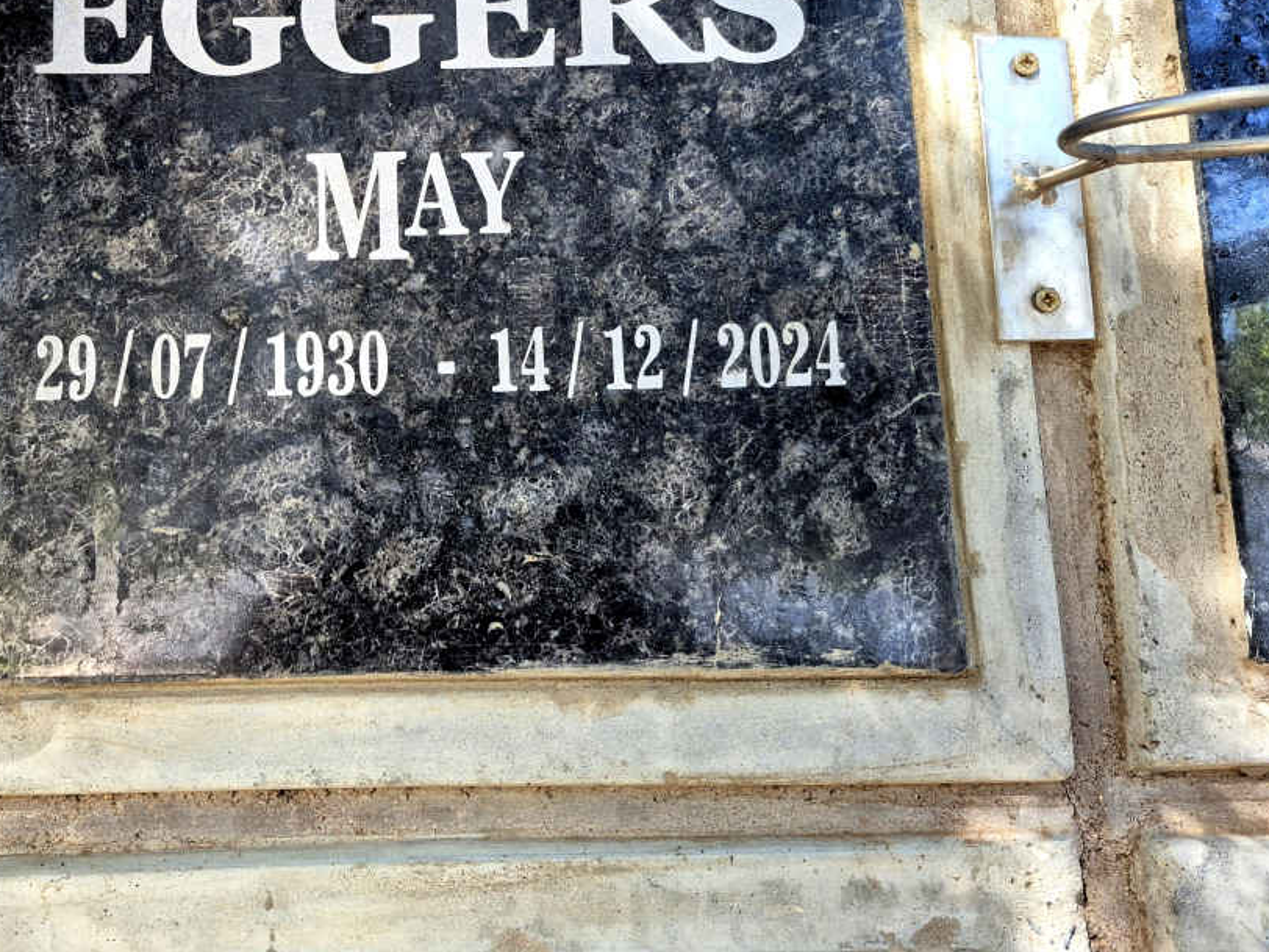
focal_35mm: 34
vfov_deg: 41.2
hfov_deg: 52.3
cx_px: 366
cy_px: 306
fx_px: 1246
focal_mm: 5.4
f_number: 1.8
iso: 160
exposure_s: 1/180
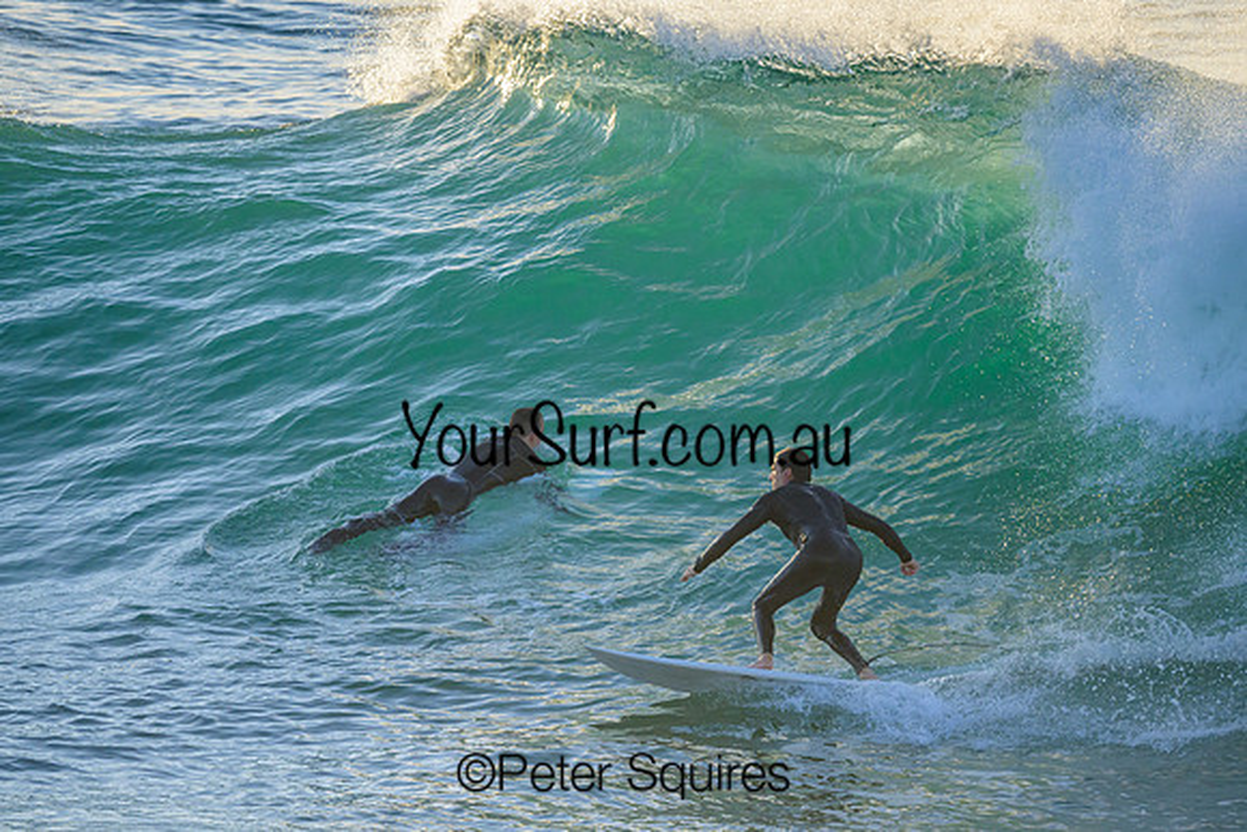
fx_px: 33004
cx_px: 649
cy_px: 495
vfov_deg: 1.4
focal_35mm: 953
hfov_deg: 2.2
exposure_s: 1/2000
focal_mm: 800
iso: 1400
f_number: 6.3
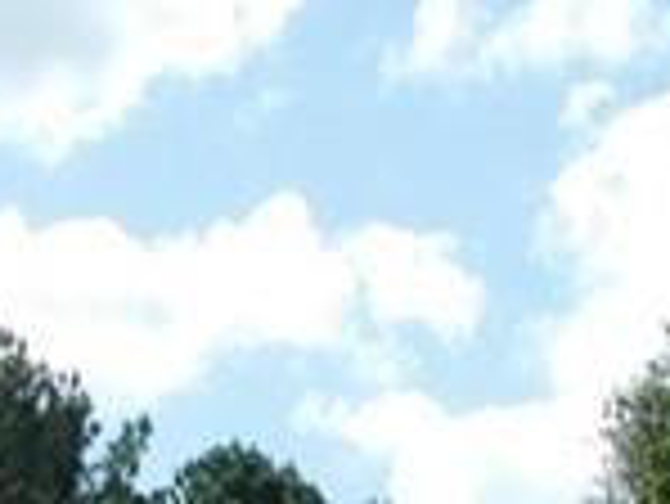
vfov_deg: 8.5
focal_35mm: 158
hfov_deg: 12.5
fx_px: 3061
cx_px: 342
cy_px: 1260
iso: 125
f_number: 3
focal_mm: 4
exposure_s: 1/1250
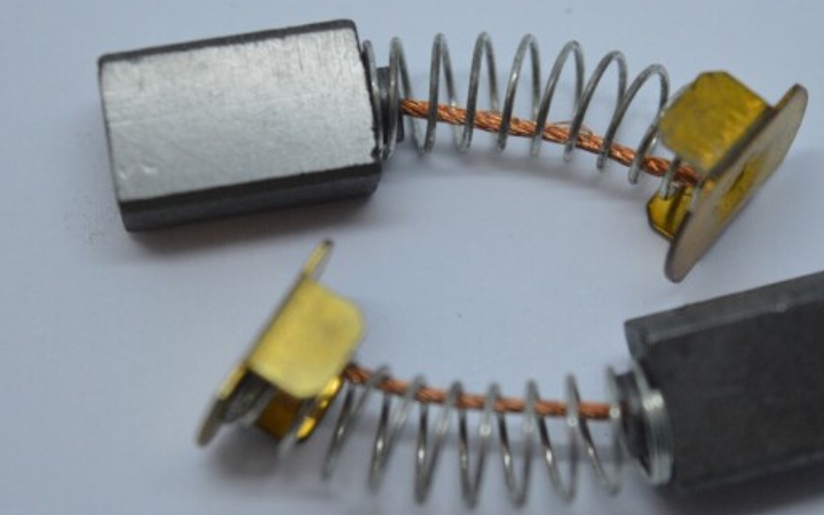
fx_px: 2643
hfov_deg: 17.7
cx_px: 515
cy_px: 262
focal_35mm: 118
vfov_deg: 11.1
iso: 400
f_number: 5.6
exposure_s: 1/125
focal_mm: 55
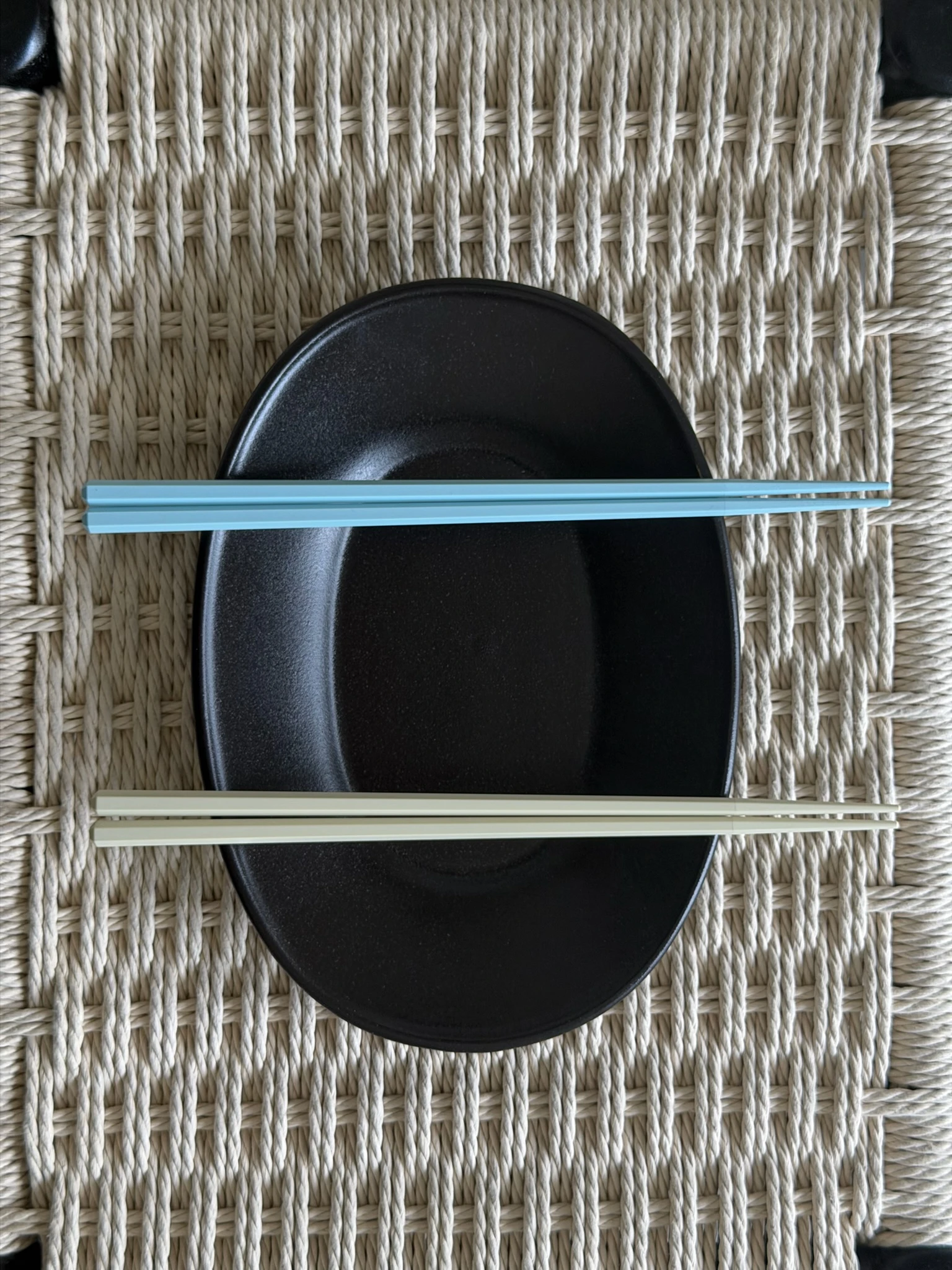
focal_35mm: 48
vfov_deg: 39.7
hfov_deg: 30.3
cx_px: 476
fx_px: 1760
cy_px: 635
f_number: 1.78
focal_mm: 6.76
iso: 50
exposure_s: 1/120
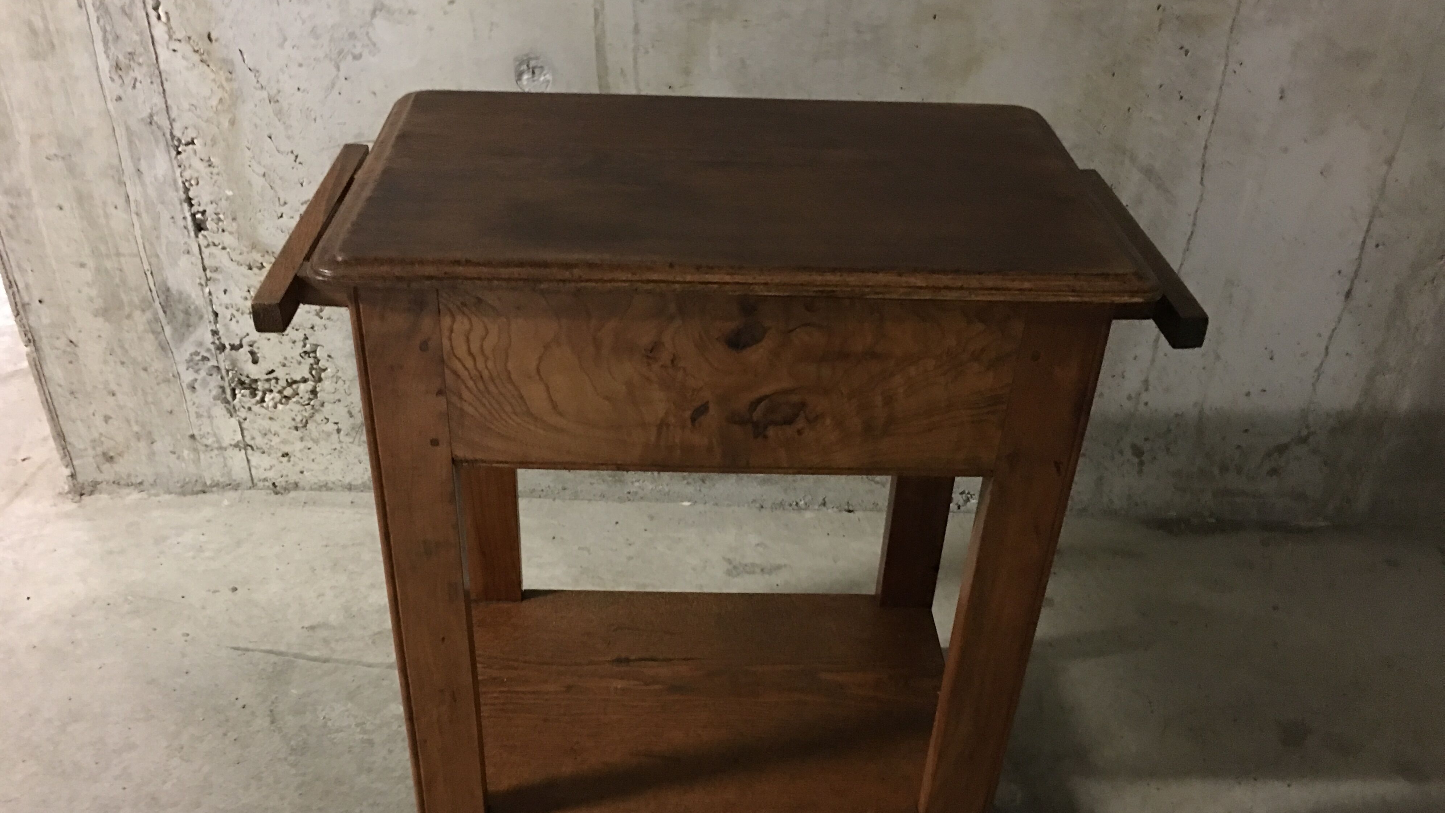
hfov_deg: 61.0
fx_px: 1226
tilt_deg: -33.8
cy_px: 470
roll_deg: -1.9
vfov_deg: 36.6
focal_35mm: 32
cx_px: 714
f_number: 2.2
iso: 125
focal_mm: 4.15
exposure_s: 1/4
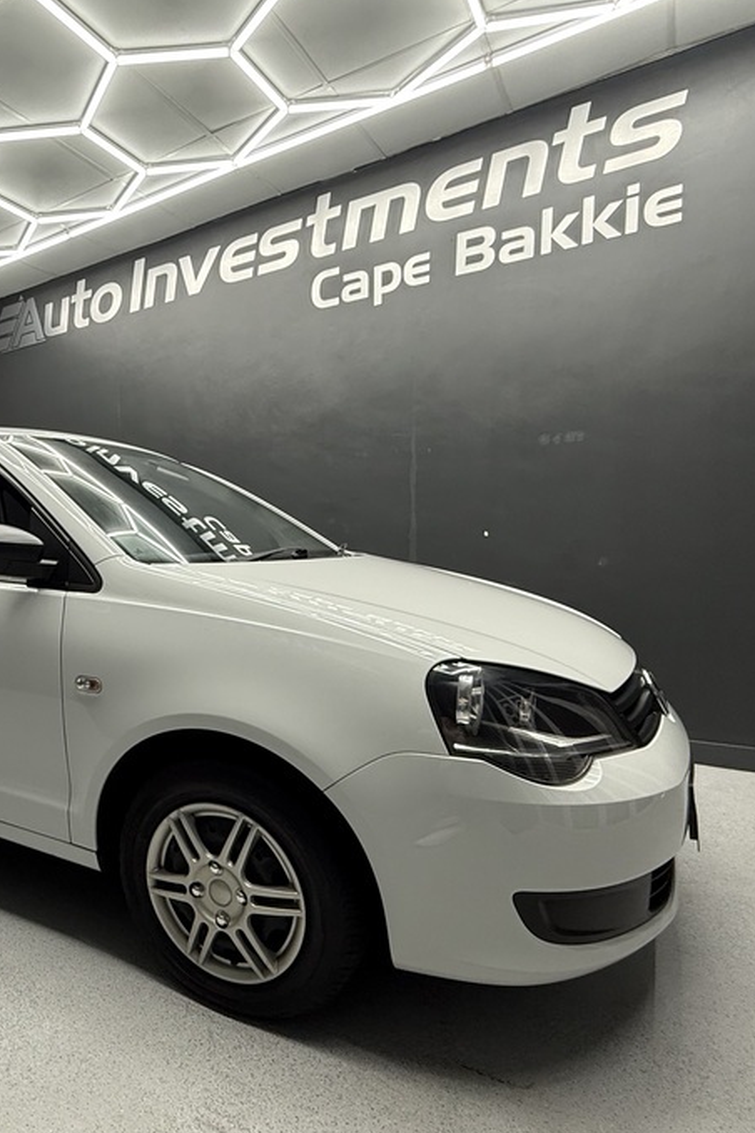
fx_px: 692
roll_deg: +0.3
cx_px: 164
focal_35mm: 22
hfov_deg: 53.8
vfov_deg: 78.4
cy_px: 618
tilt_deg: -5.6
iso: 160
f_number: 2.2
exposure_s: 1/100
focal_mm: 2.22
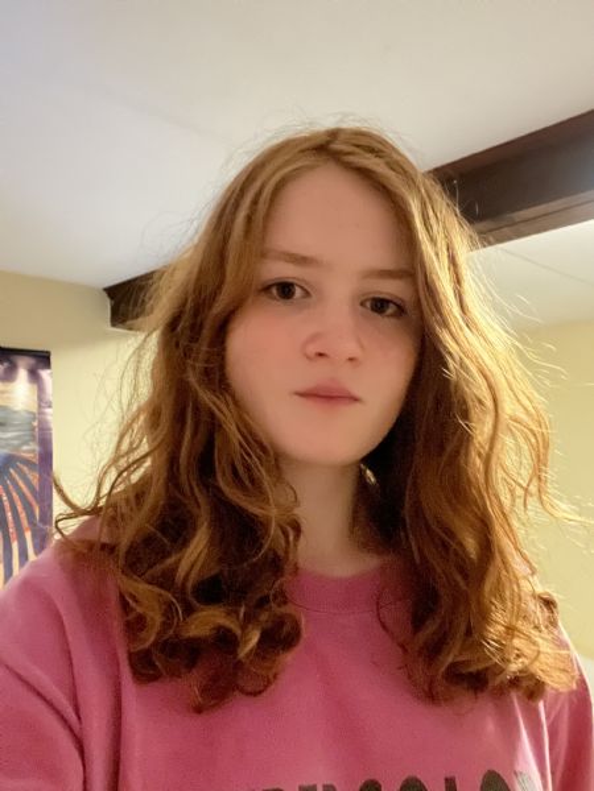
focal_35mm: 30
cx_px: 297
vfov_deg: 60.0
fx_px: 686
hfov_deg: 46.8
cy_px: 396
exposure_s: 1/14
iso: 3200
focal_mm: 2.71
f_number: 2.2
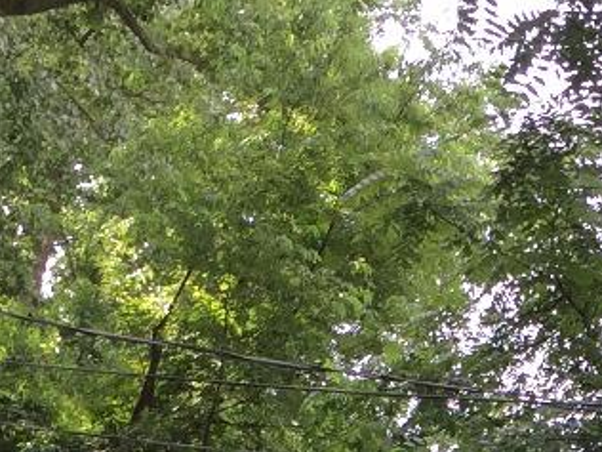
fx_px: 2296
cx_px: 591
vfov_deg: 10.5
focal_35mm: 132
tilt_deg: +1.4
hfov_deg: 14.7
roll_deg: -2.9
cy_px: 845
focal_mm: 4.15
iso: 32
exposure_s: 1/153
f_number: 2.2
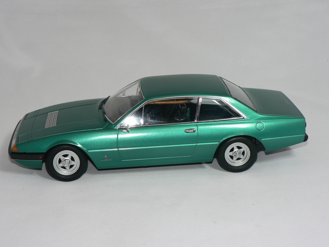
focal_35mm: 60
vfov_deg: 24.4
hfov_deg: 32.2
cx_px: 164
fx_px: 570
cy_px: 124
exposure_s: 1/60
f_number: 3.2
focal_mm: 10.1
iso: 80
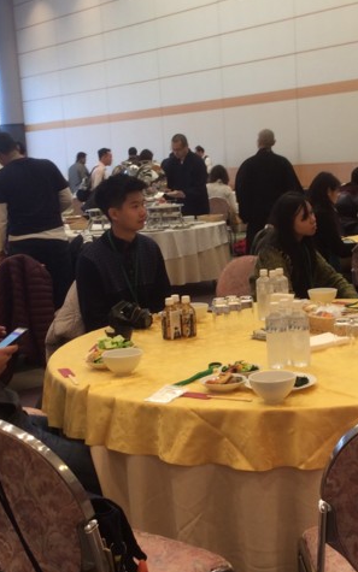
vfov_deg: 35.7
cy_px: 295
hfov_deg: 22.7
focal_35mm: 57
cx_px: 225
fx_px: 890
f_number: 2.4
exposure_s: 1/40
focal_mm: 3.3
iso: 40
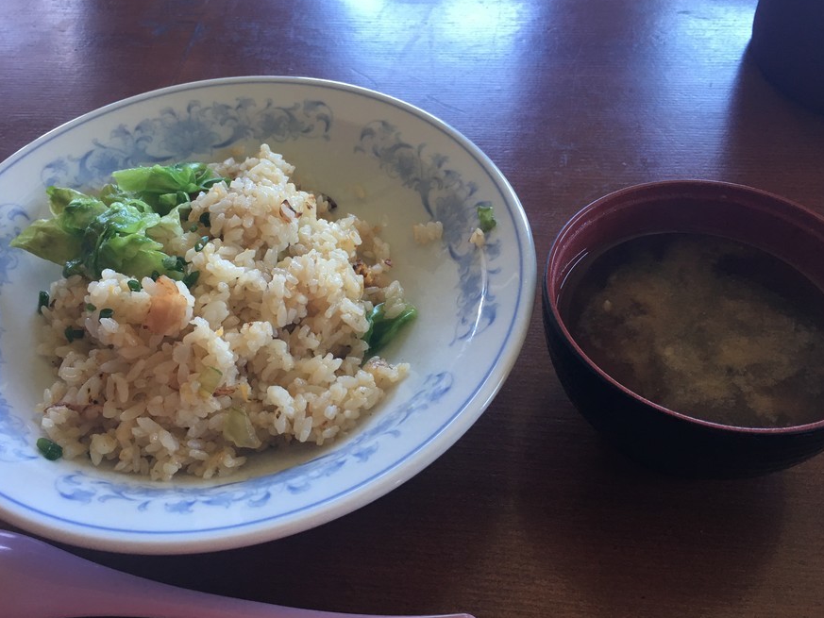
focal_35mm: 34
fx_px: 809
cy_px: 288
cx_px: 361
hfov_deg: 53.8
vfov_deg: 41.8
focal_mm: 4.15
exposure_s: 1/15
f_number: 2.2
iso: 32
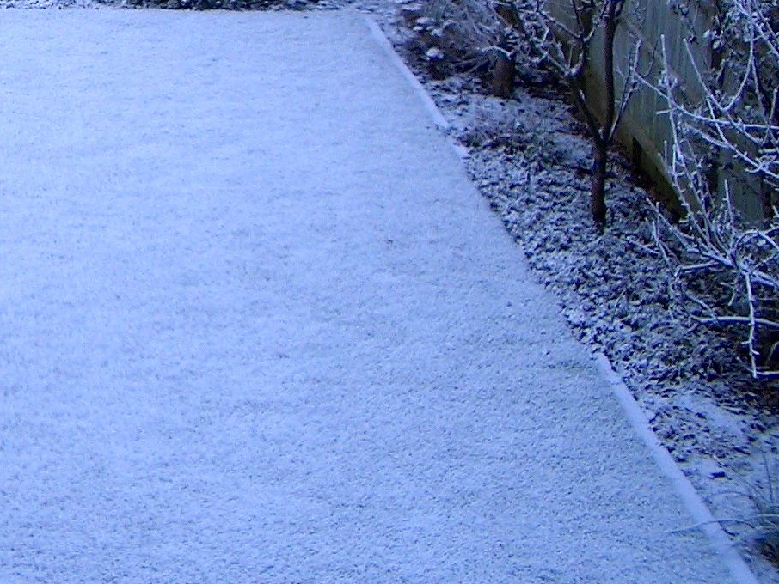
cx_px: -70
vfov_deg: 16.1
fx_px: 2003
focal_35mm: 89
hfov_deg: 21.0
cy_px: -76
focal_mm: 5.8
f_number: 2.6
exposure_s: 1/640
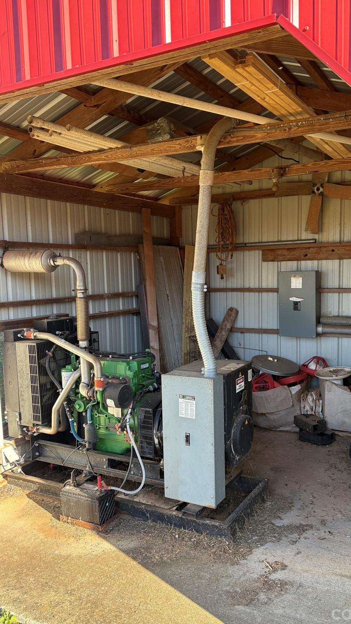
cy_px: 315
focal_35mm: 29
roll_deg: +0.8
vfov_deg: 66.1
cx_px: 224
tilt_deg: -4.0
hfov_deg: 39.9
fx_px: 480
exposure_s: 1/244
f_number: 1.6
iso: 64
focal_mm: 5.96
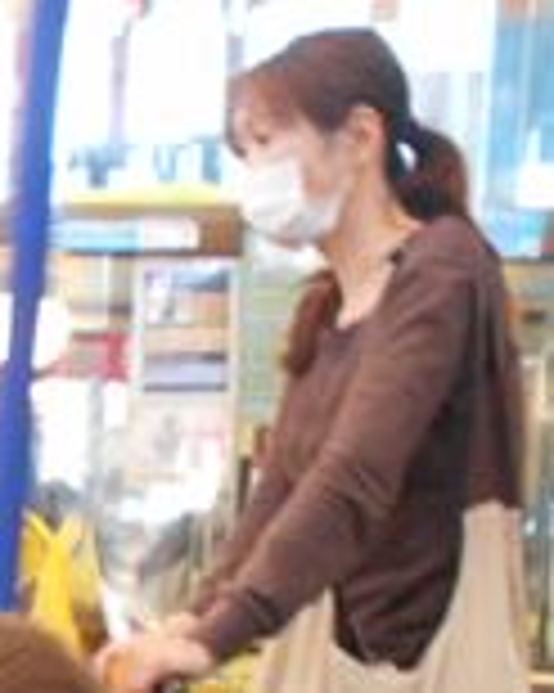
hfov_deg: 14.6
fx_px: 2031
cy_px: 760
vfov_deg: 18.6
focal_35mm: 99
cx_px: -234
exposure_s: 1/30
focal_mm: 4.6
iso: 320
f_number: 3.2
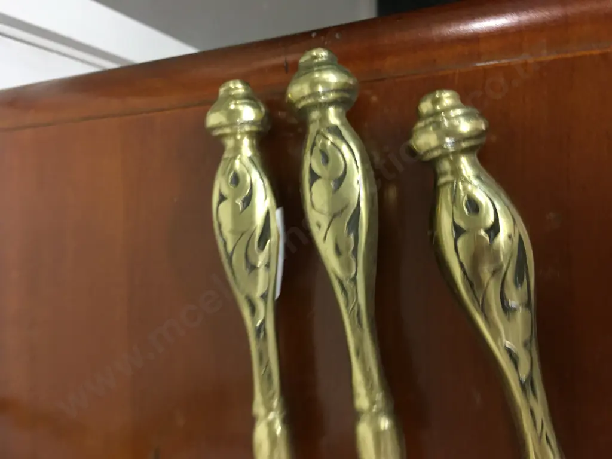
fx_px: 513
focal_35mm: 29
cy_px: 230
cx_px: 306
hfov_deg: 61.7
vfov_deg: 48.2
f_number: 2.2
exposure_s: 1/17
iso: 100
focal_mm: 4.15
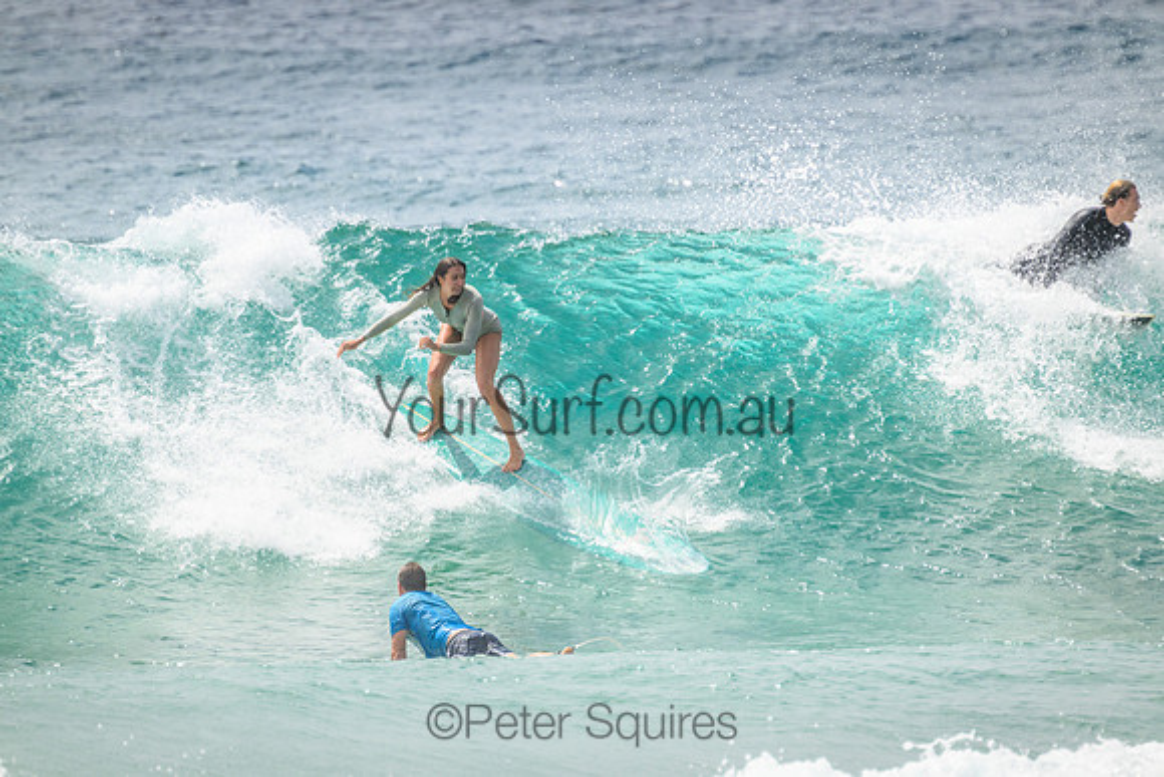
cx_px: 582
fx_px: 25872
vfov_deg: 1.7
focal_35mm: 800
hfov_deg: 2.6
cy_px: 388
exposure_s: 1/2000
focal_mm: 800
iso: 900
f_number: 11
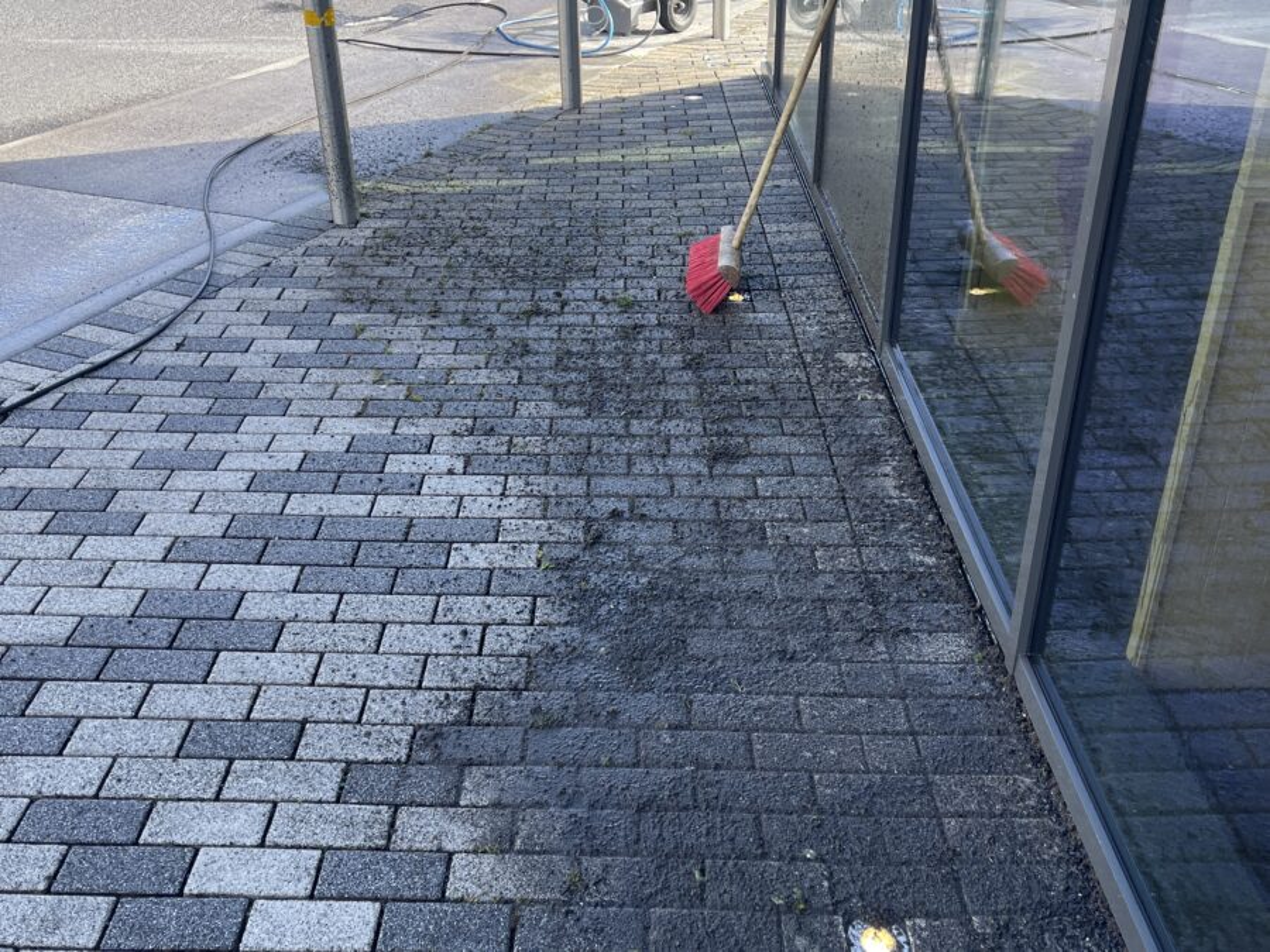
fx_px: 917
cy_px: 476
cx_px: 635
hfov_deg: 69.4
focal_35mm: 25
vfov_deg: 54.9
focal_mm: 5.1
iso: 32
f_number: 1.6
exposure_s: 1/305
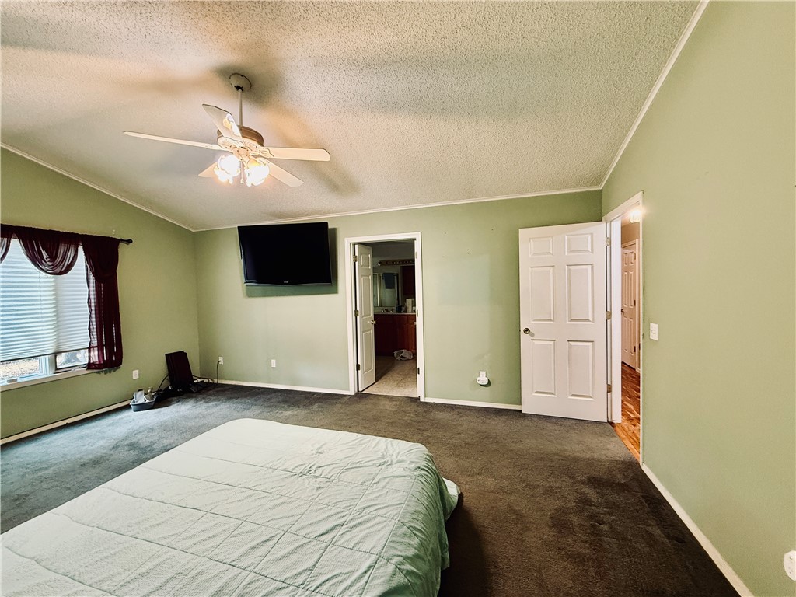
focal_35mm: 14
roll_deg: +0.4
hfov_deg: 102.1
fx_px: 322
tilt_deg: -1.1
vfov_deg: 85.7
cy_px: 298
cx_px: 398
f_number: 2.2
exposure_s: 1/60
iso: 320
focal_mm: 2.22
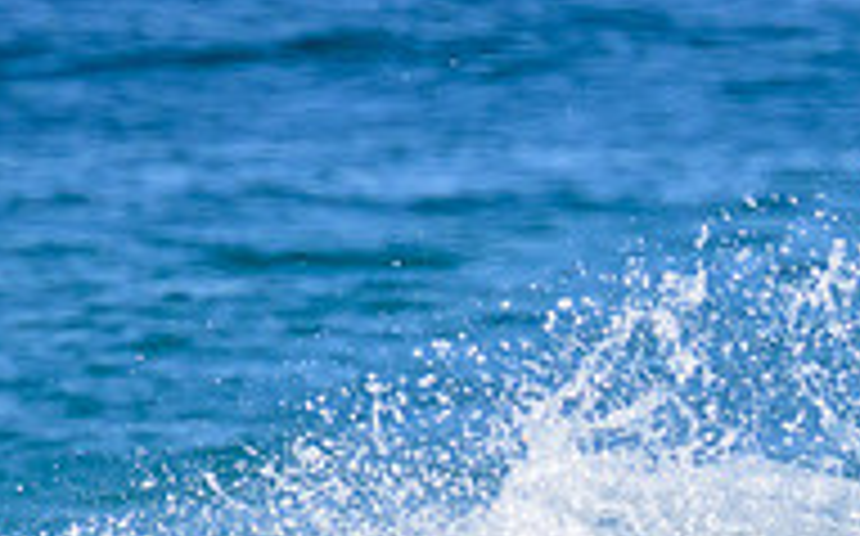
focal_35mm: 2958
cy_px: 719
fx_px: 69268
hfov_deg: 0.7
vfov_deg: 0.4
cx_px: 1105
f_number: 11
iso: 1100
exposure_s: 1/2000
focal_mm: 700
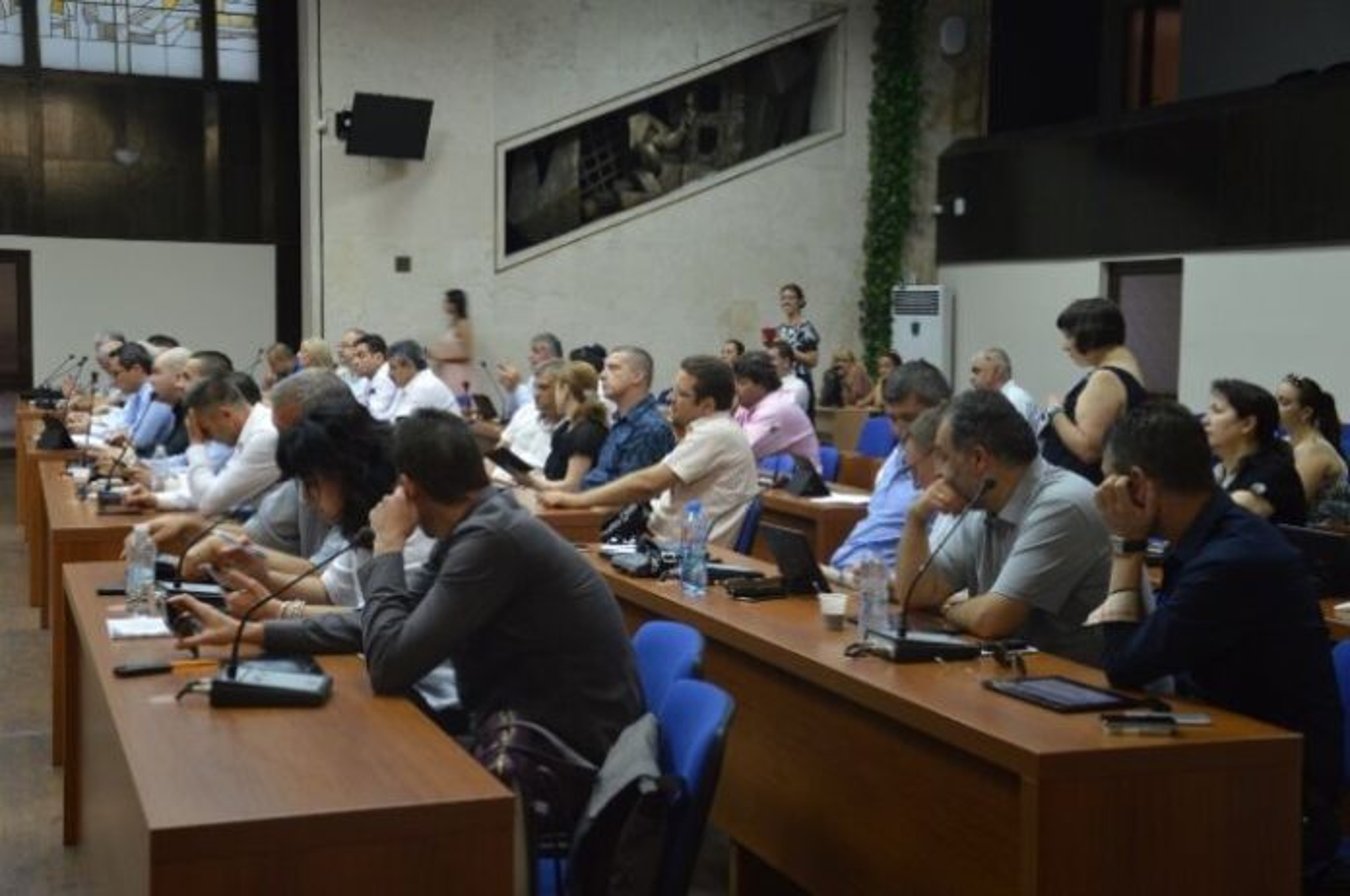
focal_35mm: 51
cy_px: 448
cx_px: 675
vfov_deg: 26.4
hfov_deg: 38.9
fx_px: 1910
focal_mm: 34
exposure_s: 1/20
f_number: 4.2
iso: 400
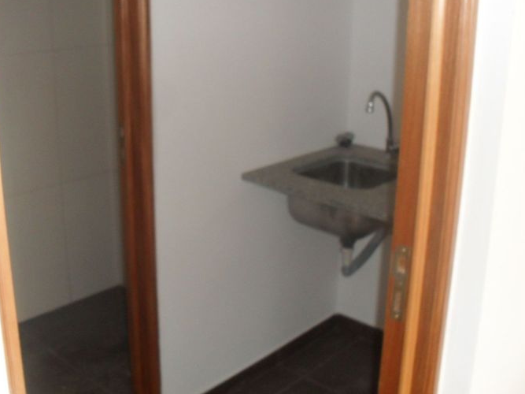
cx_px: 244
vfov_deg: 34.3
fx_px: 637
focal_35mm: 42
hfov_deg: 44.8
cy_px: 164
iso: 200
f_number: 3.2
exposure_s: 1/45
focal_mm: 6.3
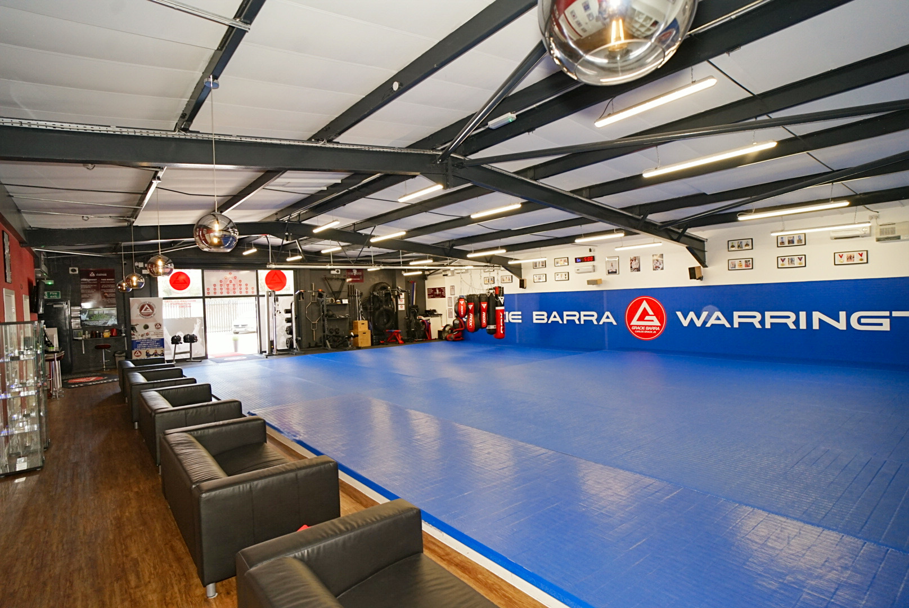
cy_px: 304
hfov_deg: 90.0
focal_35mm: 18
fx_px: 455
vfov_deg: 67.5
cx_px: 454
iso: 800
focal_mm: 18
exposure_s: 1/160
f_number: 4
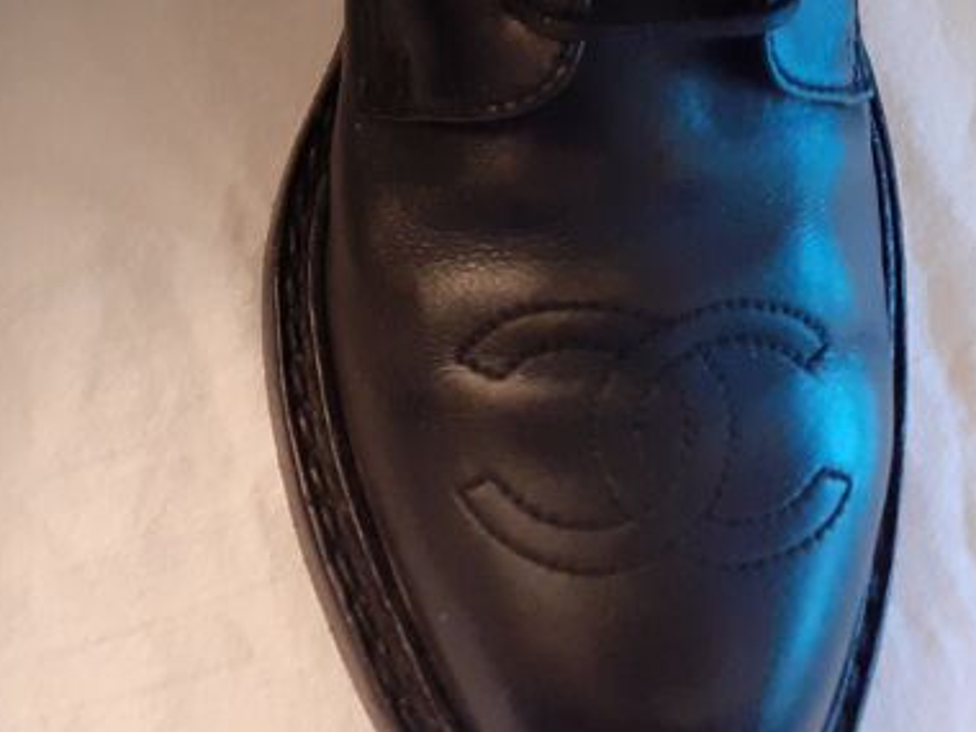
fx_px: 2002
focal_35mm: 71
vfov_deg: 19.6
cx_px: 33
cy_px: -126
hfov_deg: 26.2
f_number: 1.9
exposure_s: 1/24
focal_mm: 3.6
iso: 200
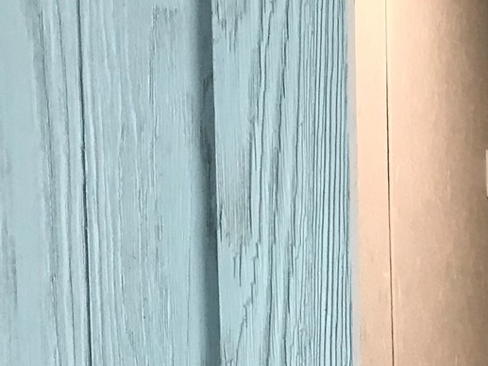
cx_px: 818
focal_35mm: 111
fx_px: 1564
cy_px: 438
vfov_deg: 13.0
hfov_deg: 15.7
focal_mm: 3.99
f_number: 1.8
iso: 32
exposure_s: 1/30
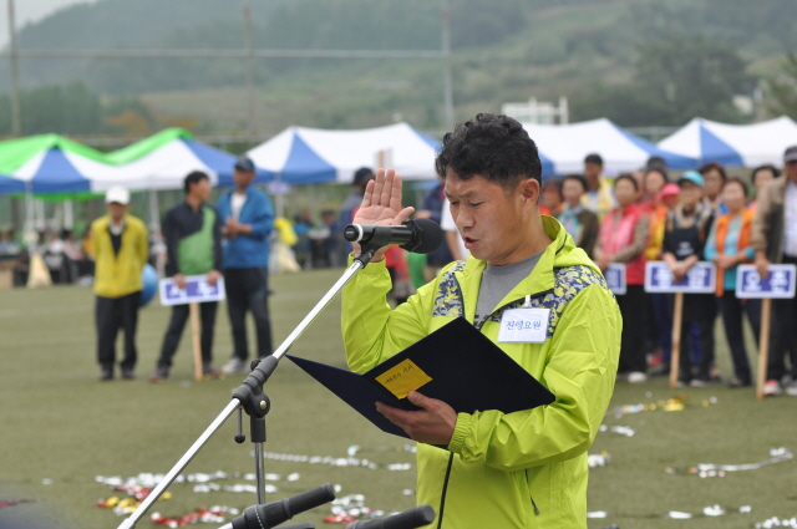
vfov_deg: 7.9
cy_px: 264
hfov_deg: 11.8
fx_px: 3847
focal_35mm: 174
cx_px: 398
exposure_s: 1/250
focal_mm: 116
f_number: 5
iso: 200
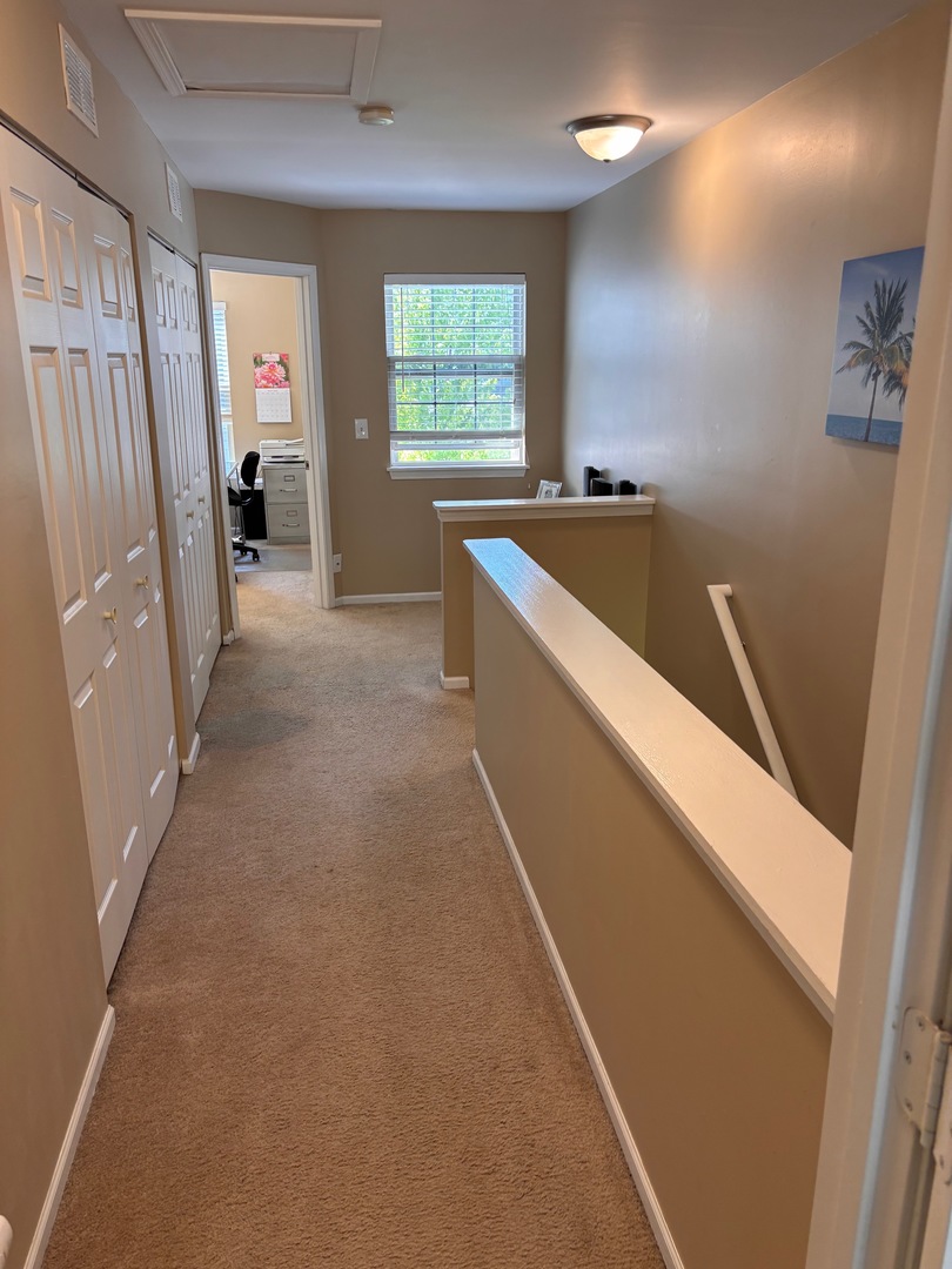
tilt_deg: -16.0
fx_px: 953
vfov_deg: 67.3
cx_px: 476
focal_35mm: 26
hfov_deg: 53.1
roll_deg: -0.7
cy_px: 634
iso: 125
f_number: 1.6
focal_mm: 5.96
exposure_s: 1/60
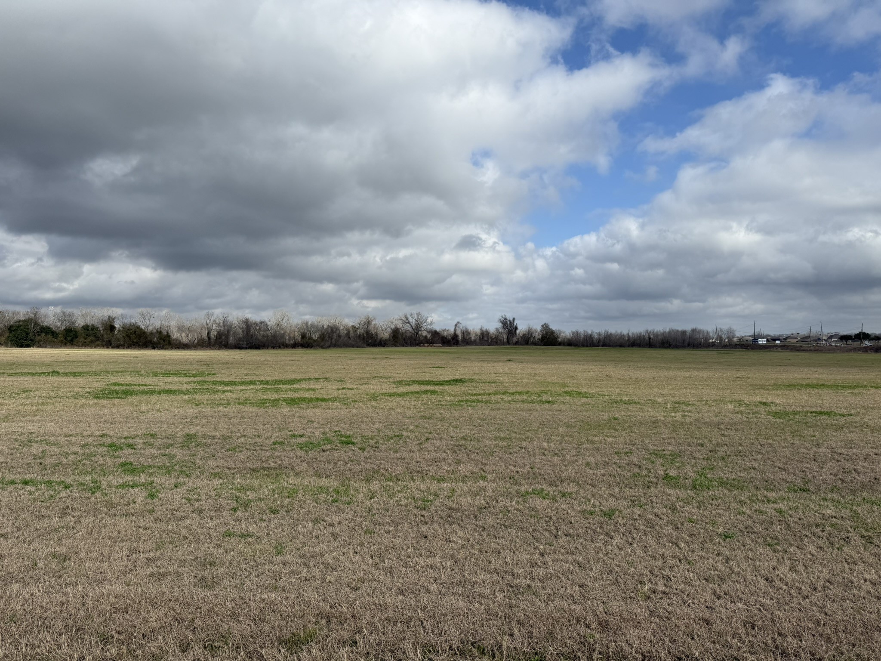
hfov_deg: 71.6
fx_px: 611
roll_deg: -1.7
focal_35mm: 24
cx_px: 440
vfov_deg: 56.8
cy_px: 330
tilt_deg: +1.0
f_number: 1.78
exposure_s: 1/8130
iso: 80
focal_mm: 6.76
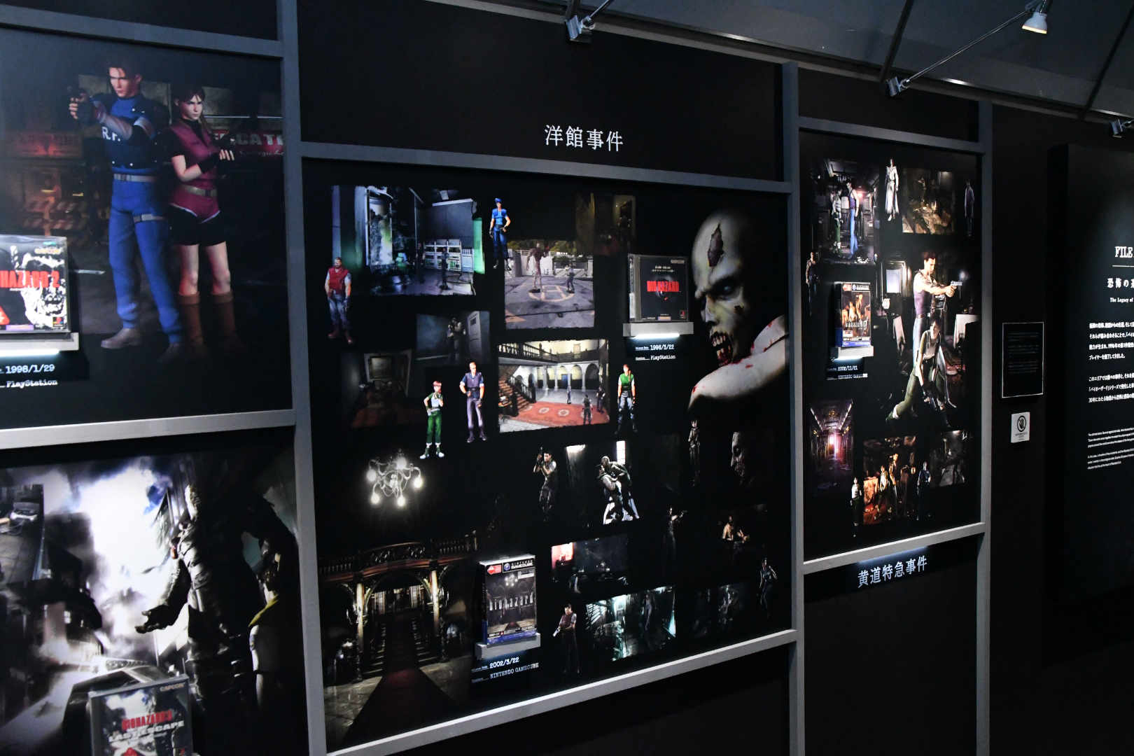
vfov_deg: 40.0
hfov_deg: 57.2
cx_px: 567
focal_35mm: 33
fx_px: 1039
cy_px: 378
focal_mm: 22
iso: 8000
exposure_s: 1/125
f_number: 8
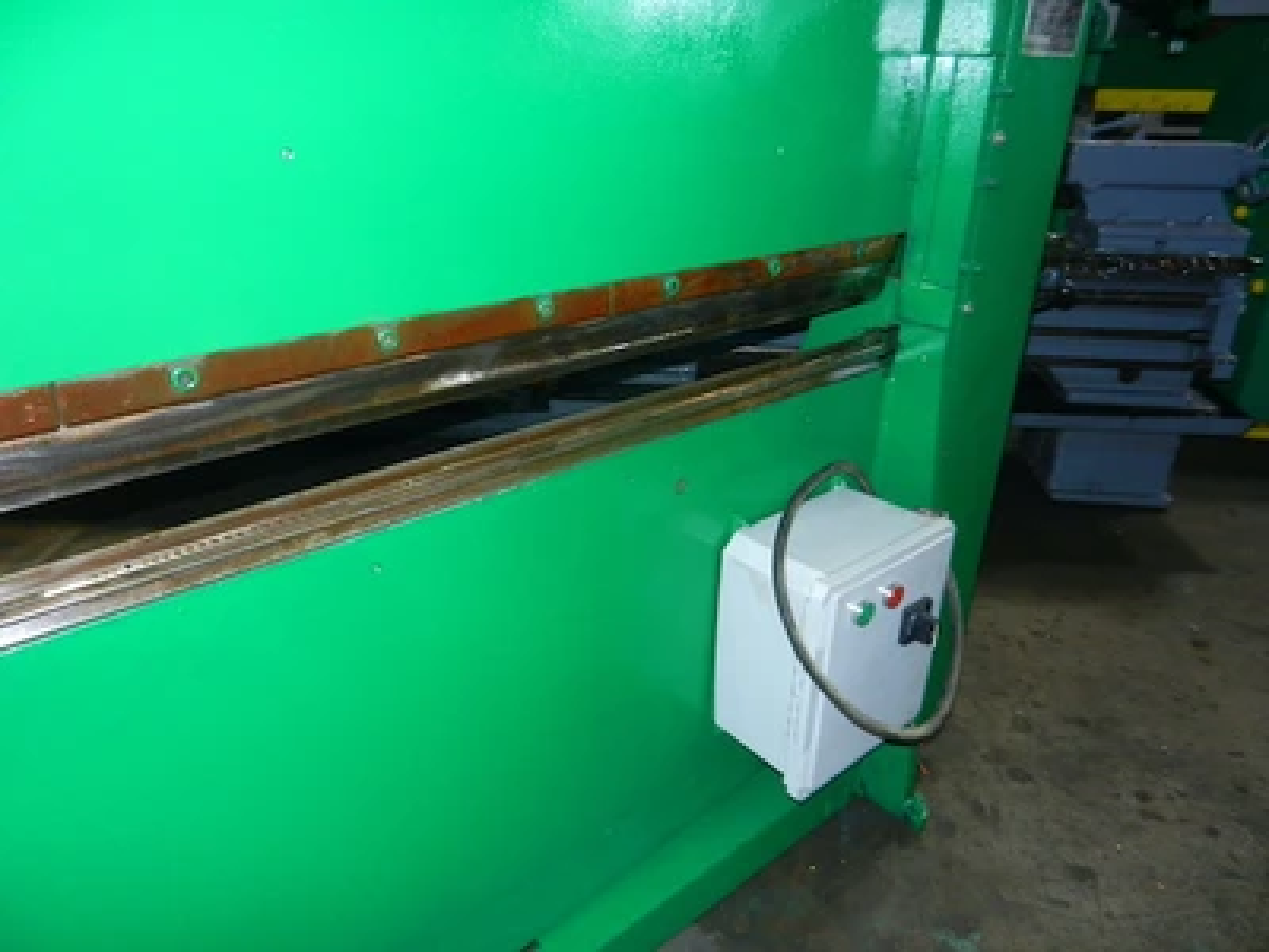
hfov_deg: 69.4
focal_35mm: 25
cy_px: 476
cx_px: 634
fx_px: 916
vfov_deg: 54.9
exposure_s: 1/30
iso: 220
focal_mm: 4.5
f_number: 3.5
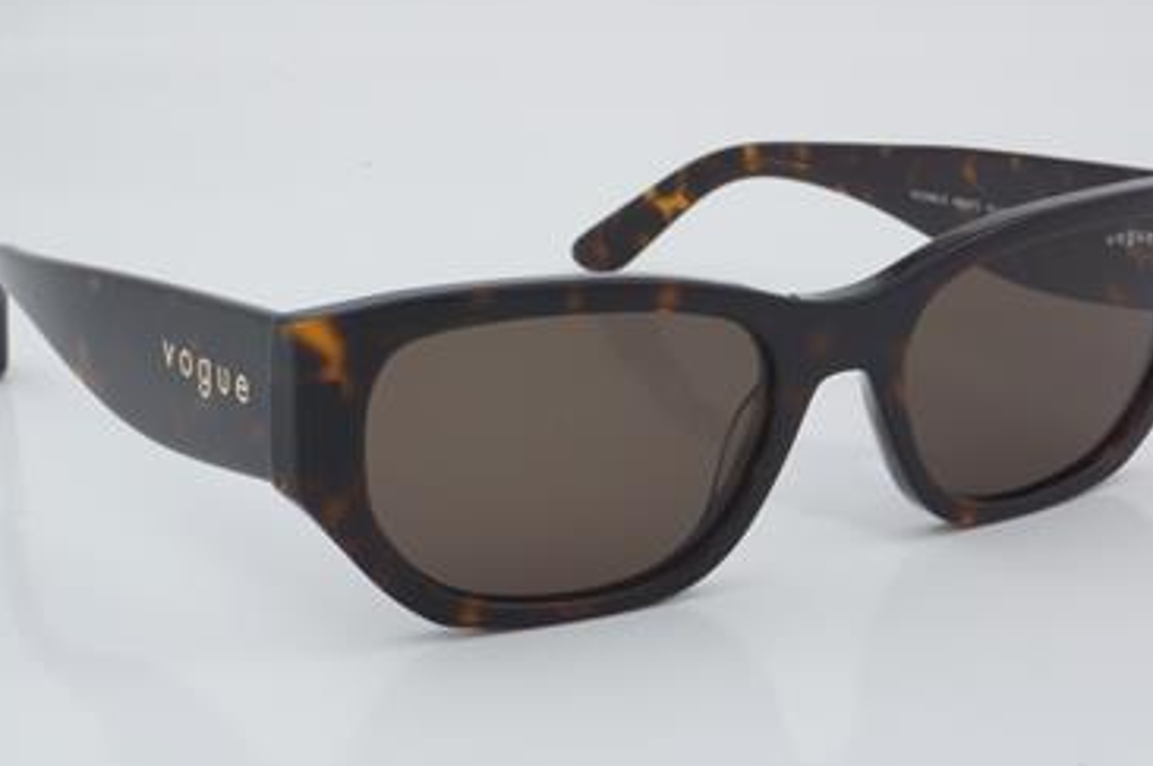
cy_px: 400
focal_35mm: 82
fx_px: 2623
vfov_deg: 16.6
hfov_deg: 24.8
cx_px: 599
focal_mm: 50
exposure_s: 1/3
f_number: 32
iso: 100
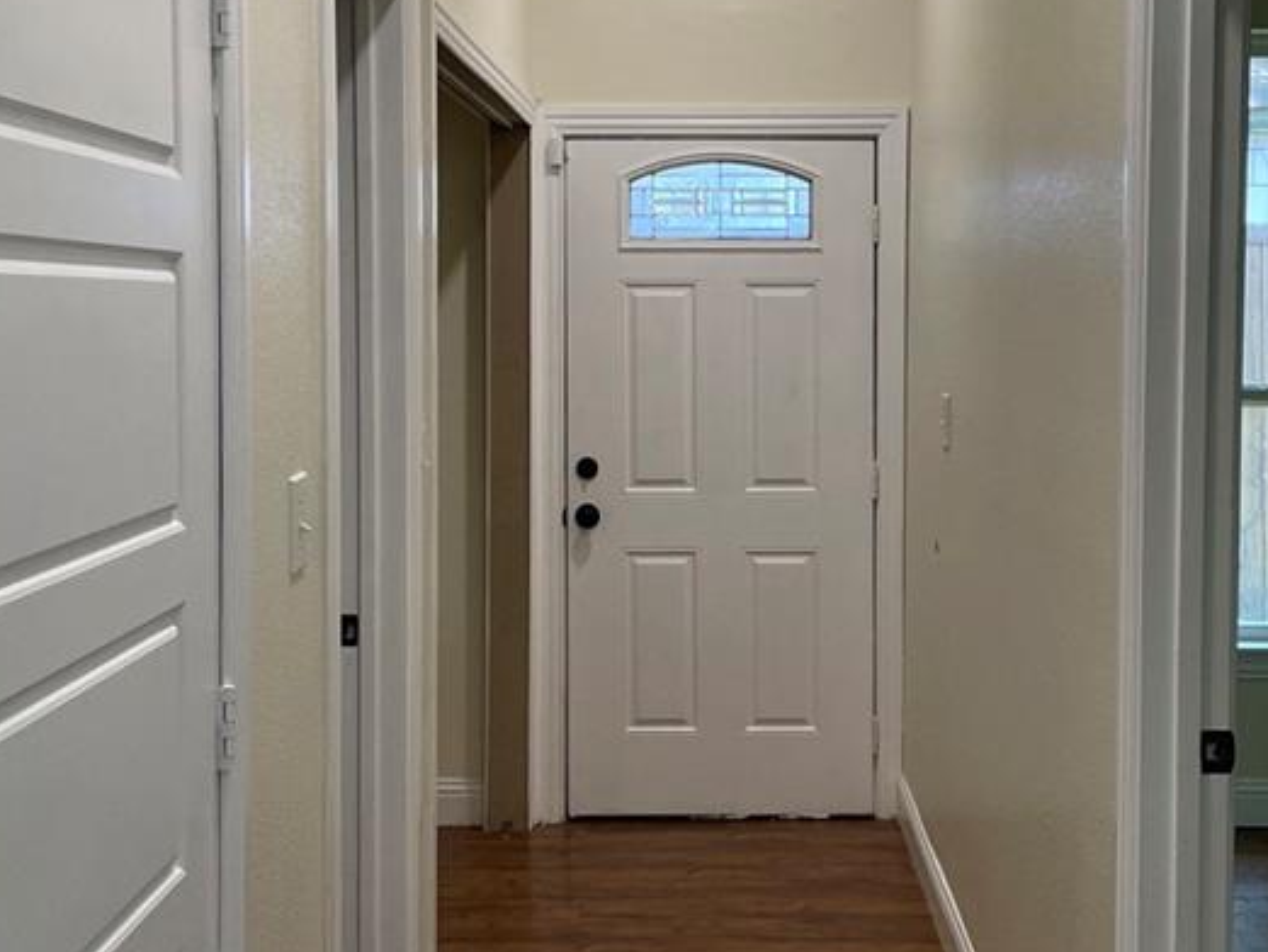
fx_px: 1869
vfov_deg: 28.6
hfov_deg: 37.4
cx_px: 707
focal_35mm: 51
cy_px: 432
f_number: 1.6
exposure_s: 1/120
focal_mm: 4.2
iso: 125
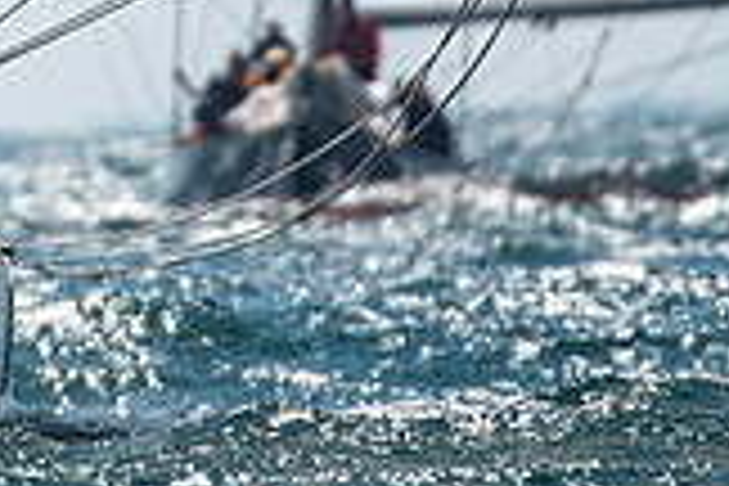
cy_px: -376
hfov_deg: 1.0
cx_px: -432
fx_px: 43413
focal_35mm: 2144
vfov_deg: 0.6
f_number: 5.6
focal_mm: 400
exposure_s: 1/3200
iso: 400
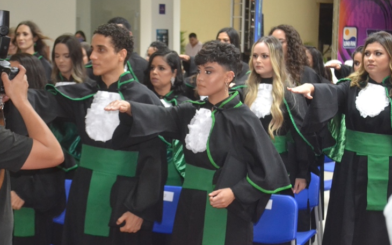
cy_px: 127
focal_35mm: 67
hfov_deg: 30.6
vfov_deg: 19.4
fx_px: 716
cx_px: 193
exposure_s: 1/60
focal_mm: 40
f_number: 5.3
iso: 3200
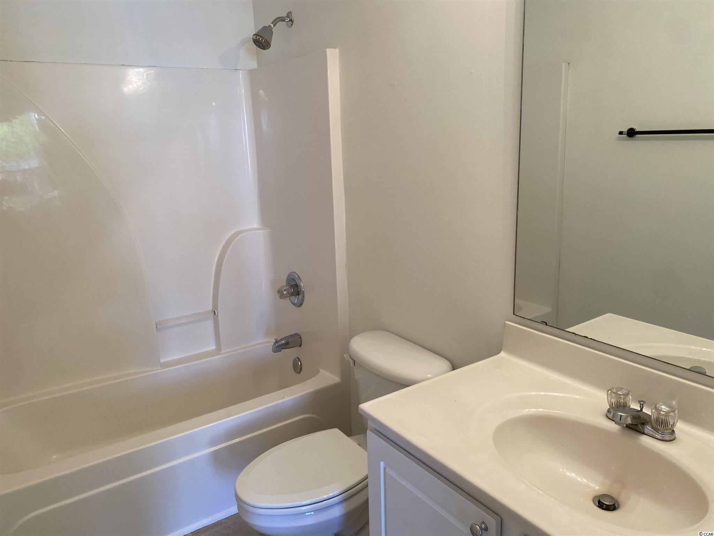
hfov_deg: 67.3
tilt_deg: -13.1
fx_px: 536
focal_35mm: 26
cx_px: 357
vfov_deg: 53.1
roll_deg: +0.6
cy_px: 268
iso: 100
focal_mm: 4.25
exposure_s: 1/120
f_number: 1.8
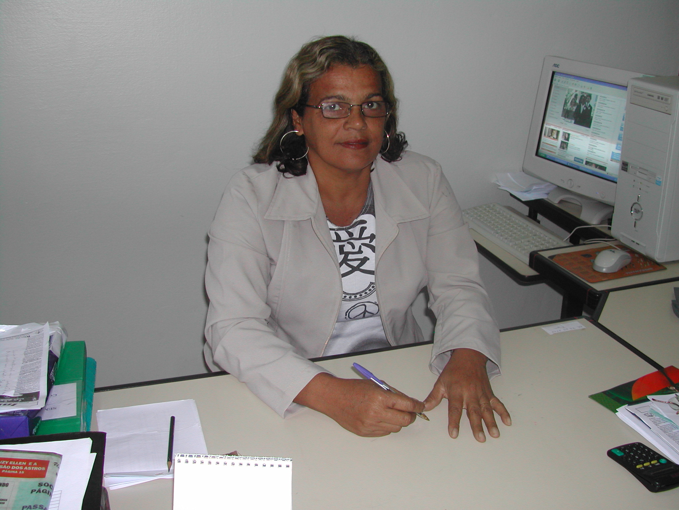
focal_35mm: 38
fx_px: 745
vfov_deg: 37.7
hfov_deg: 49.0
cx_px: 340
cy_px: 255
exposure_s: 1/60
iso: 100
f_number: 2.8
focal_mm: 8
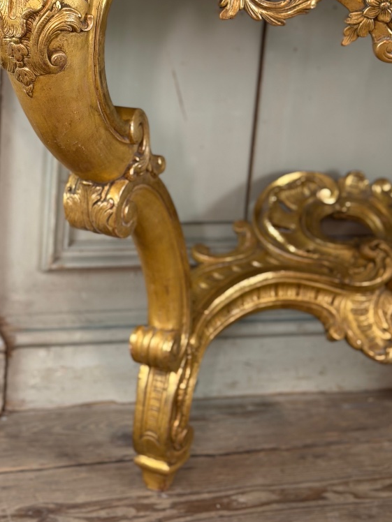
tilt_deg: -12.7
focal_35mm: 77
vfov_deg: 25.1
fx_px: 1163
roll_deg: -2.3
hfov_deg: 19.0
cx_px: 102
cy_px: 147
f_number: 1.78
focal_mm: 6.76
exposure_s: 1/50
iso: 160
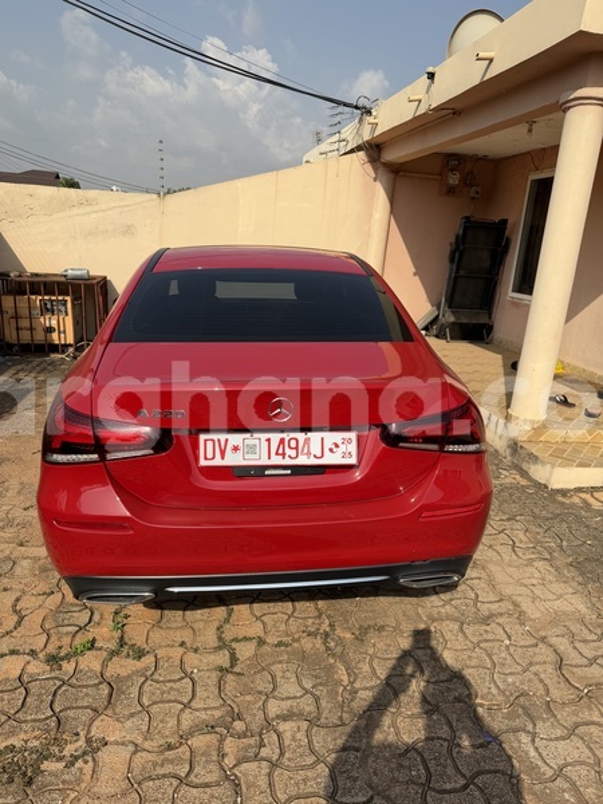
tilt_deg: -10.7
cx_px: 302
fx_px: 557
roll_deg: -4.9
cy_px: 402
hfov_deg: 56.8
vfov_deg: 71.6
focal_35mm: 24
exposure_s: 1/4405
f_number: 1.78
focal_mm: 6.76
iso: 80
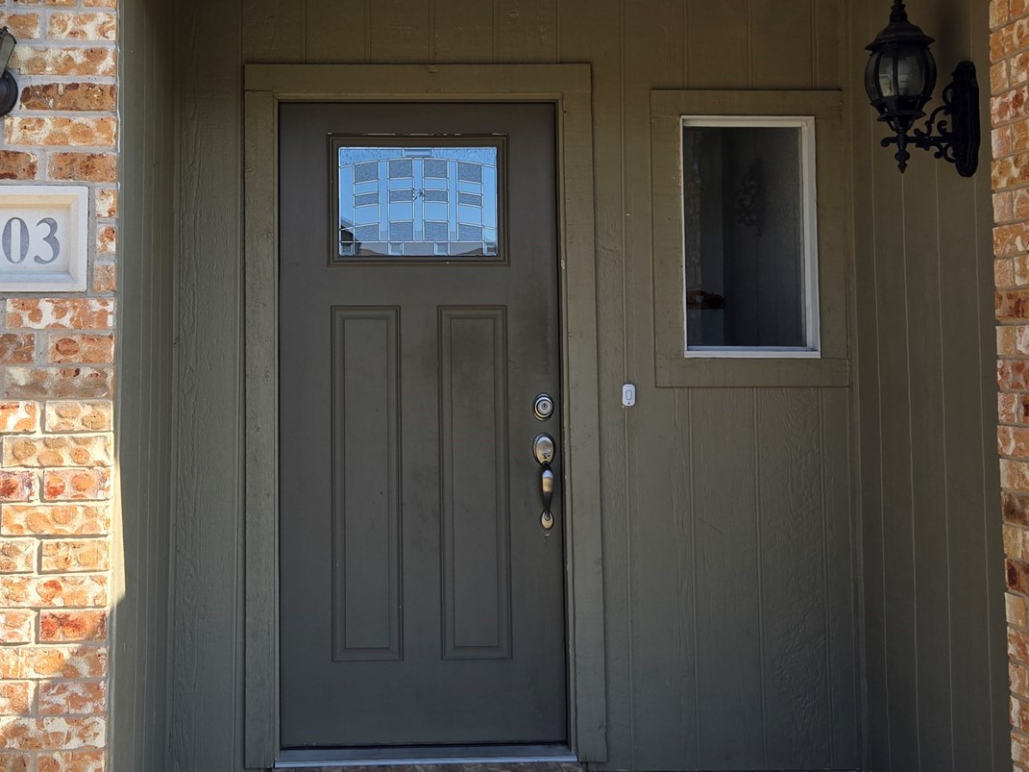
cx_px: 373
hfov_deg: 42.6
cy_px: 281
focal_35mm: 44
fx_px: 1308
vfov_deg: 32.7
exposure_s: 1/907
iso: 25
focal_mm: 5.4
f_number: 1.8
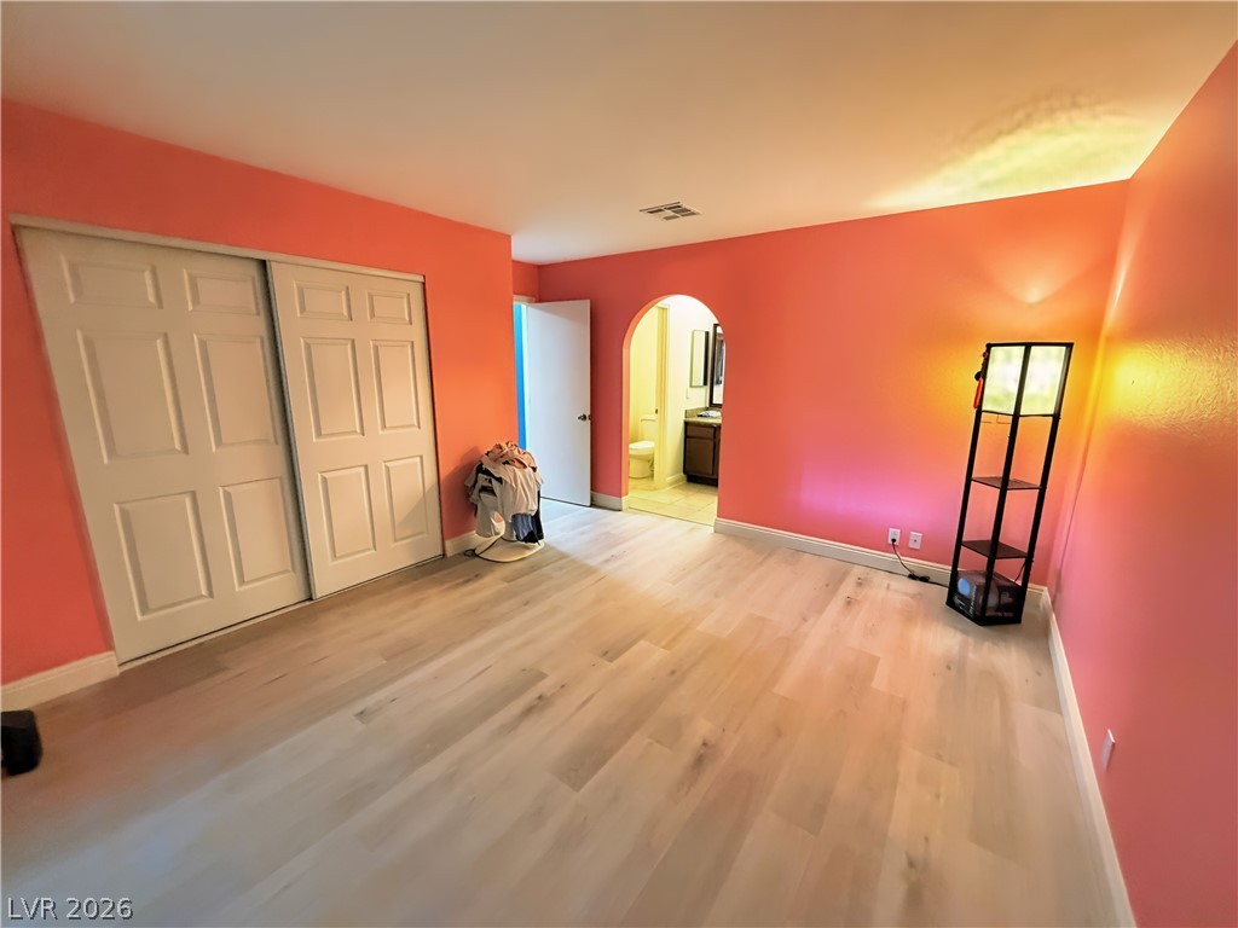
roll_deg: +0.1
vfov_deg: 85.7
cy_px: 464
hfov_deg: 102.1
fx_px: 501
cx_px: 619
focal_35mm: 14
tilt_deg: -11.7
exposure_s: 1/60
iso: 640
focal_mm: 2.22
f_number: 2.2
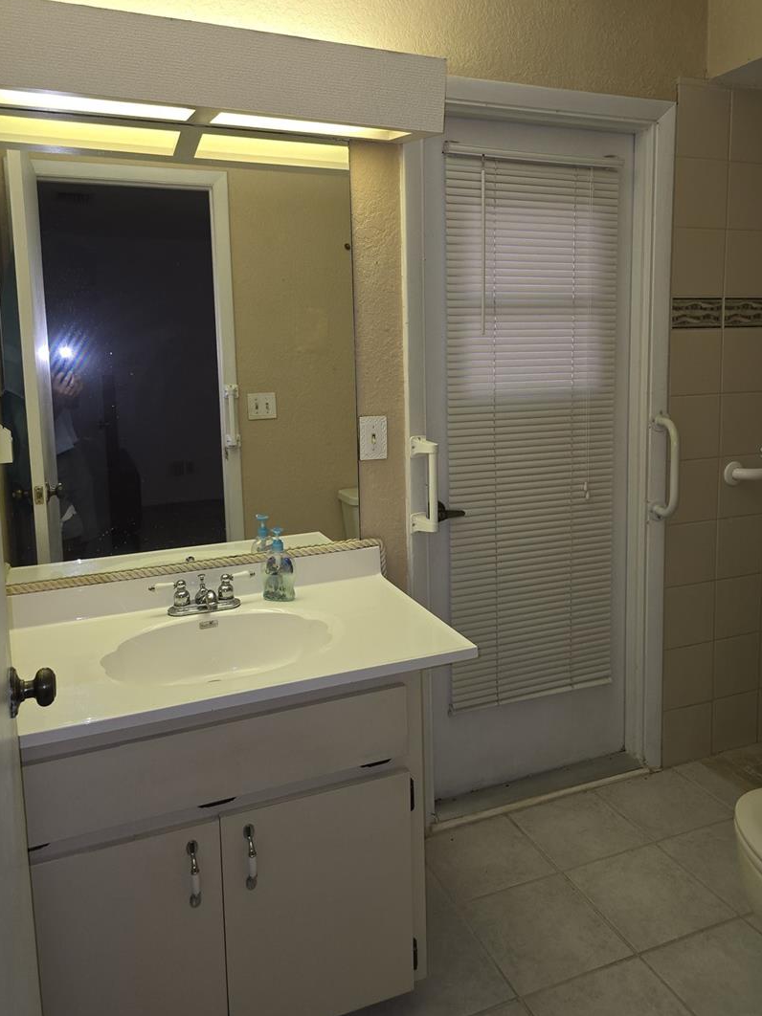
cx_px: 397
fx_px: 763
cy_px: 452
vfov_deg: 67.1
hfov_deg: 53.0
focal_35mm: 26
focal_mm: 6.3
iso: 80
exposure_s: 1/60
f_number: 1.7
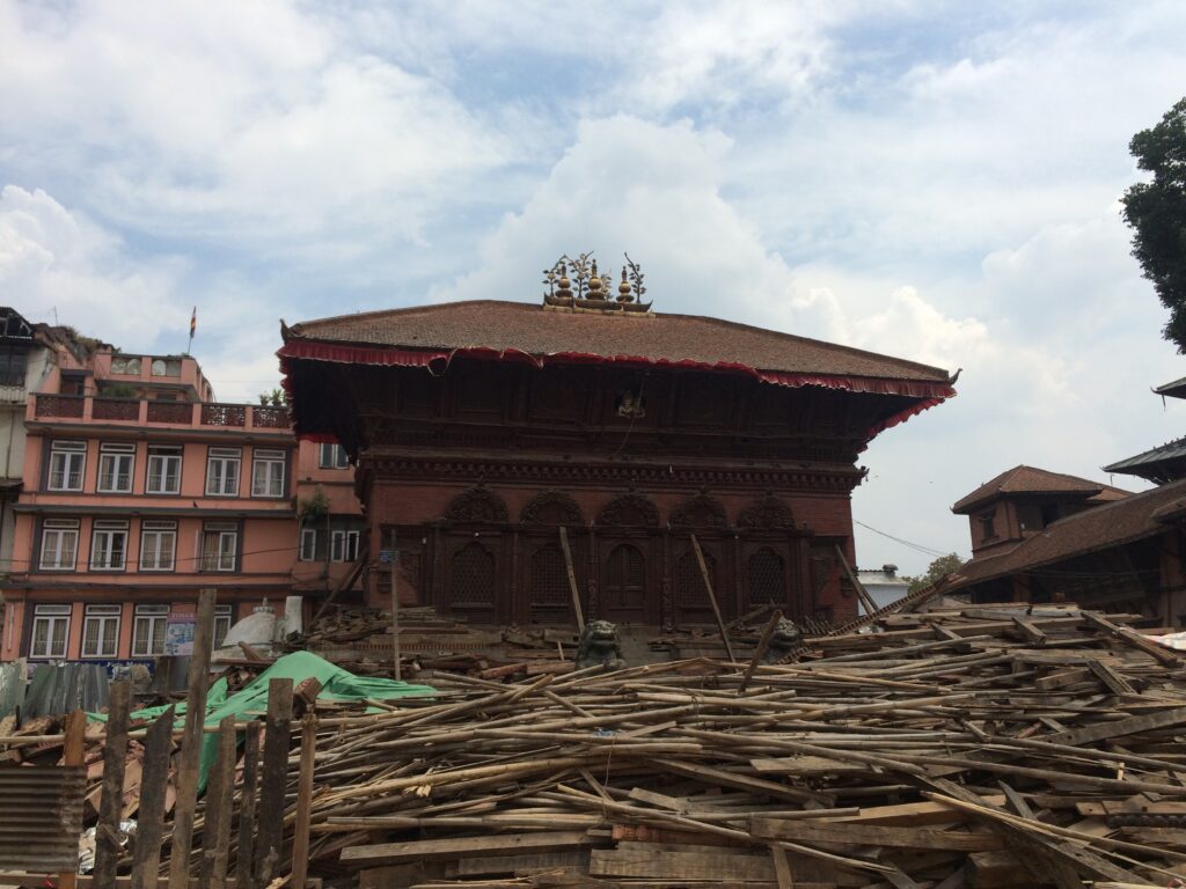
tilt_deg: +10.5
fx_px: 994
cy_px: 444
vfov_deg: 48.2
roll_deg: +0.0
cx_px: 593
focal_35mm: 29
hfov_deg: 61.7
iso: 32
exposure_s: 1/2564
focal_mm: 4.15
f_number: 2.2
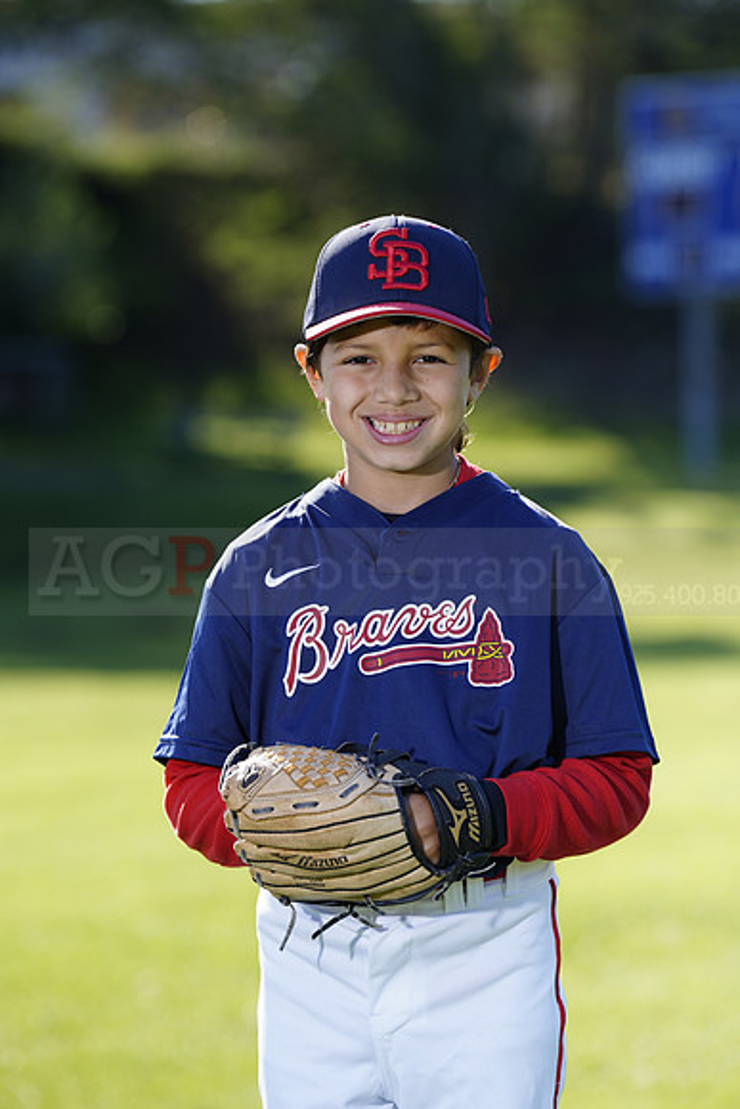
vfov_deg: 10.3
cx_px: 370
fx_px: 6163
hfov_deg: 6.9
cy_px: 554
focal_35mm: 200
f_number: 5
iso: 100
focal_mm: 200
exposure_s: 1/250
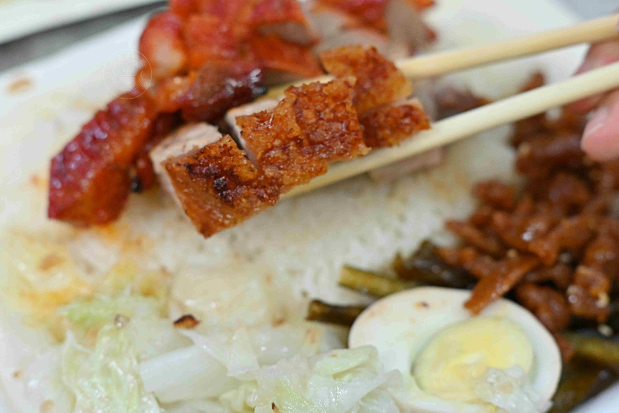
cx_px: 310
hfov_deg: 27.0
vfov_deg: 18.2
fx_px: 1290
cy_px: 206
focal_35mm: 75
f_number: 3.2
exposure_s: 1/200
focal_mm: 50
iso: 1400
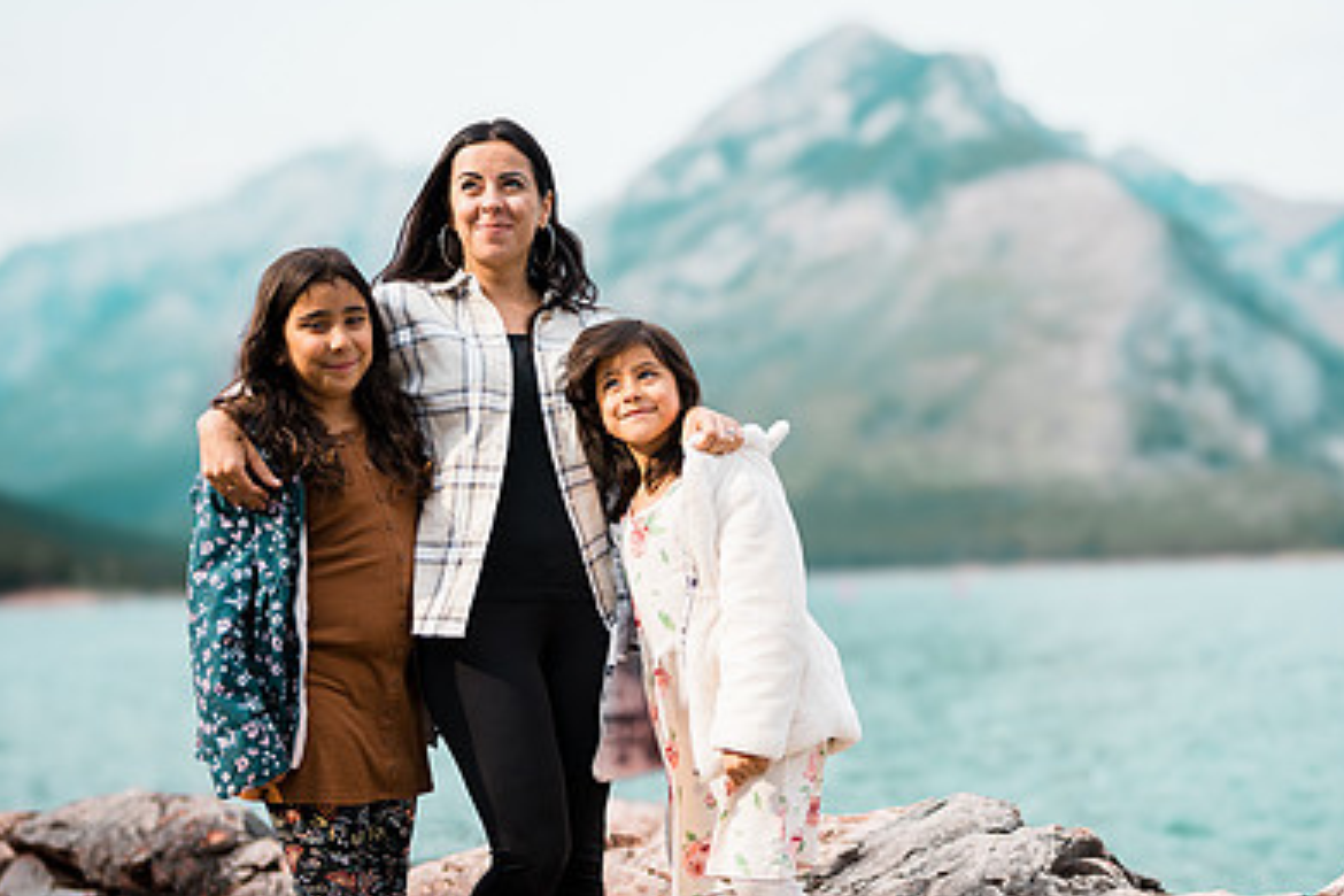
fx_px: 1941
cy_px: 605
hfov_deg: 37.9
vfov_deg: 25.8
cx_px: 848
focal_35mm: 52
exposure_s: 1/8000
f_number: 1.3
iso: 200
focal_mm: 35
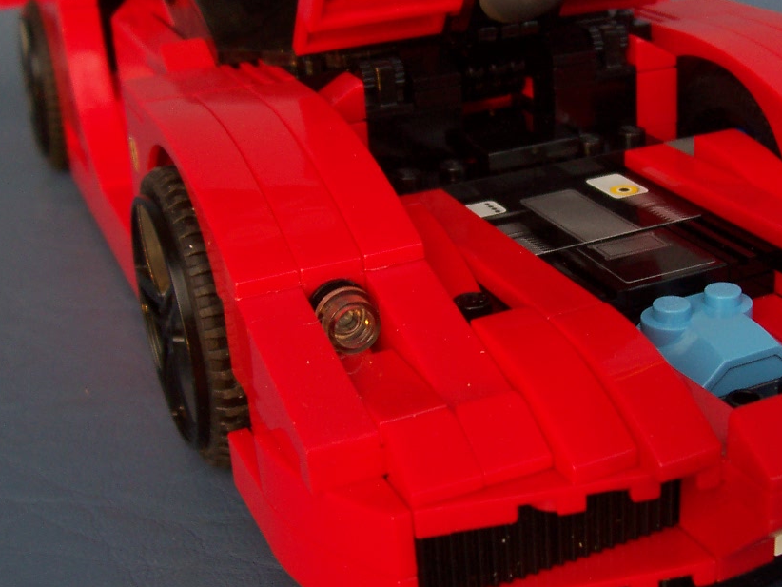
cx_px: 526
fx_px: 1220
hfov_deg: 35.2
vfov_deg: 27.0
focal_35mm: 54
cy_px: 256
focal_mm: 5.6
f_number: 2.8
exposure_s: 1/45
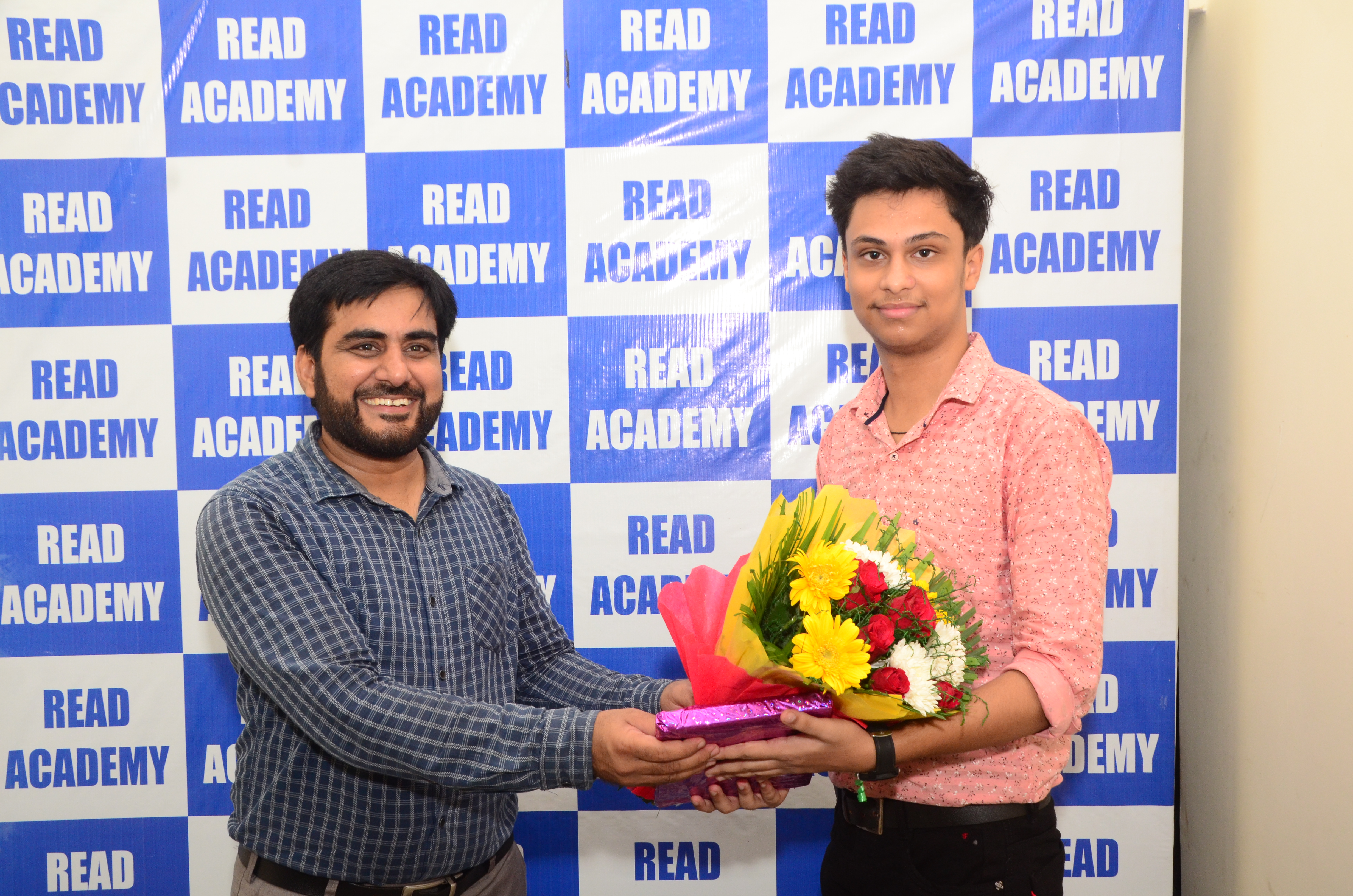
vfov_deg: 34.1
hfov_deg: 49.6
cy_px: 448
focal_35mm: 39
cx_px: 676
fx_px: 1463
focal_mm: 26
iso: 1000
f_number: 9
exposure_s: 1/125
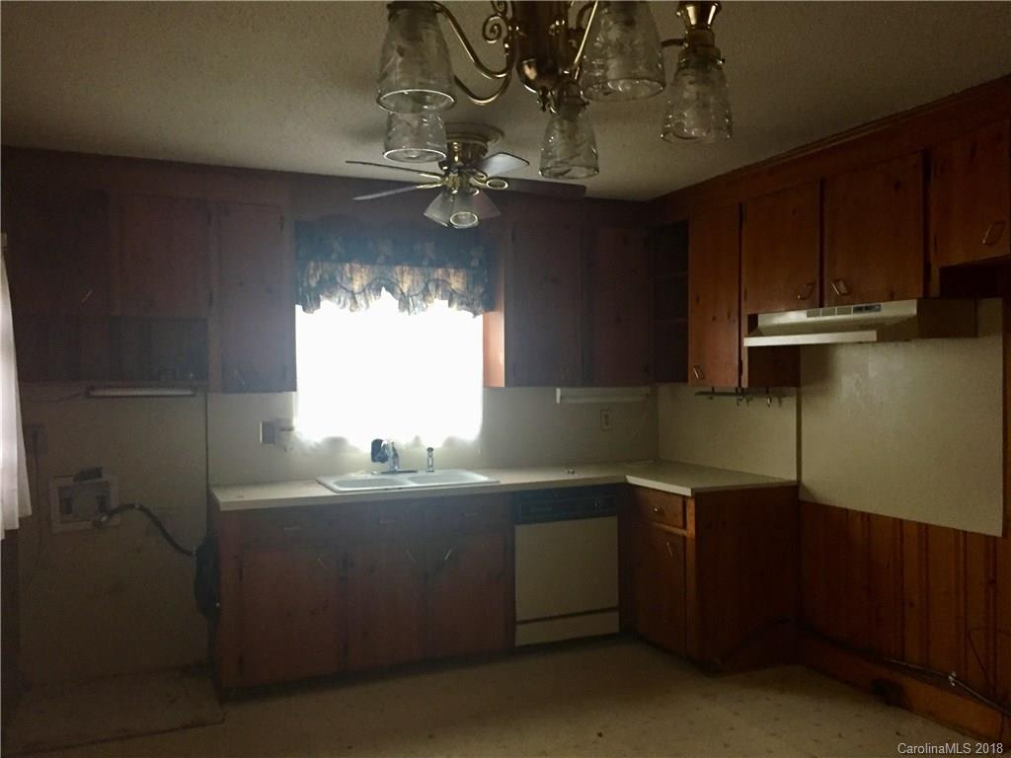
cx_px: 506
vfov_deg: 48.2
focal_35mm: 29
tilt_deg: -0.9
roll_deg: +1.4
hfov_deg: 61.7
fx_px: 847
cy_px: 379
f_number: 2.2
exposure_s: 1/24
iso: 250
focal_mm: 4.15
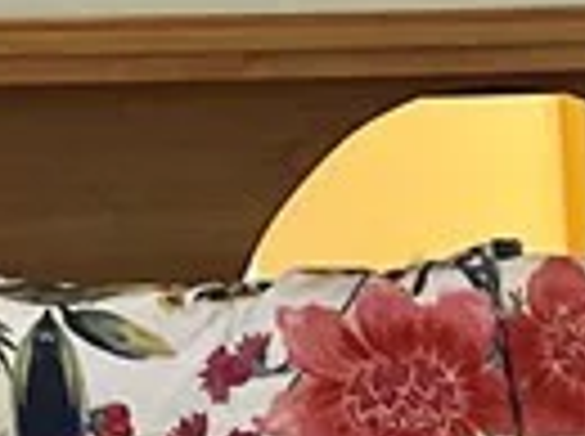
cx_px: 1035
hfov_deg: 8.4
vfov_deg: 6.4
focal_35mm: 229
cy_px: 692
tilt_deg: -9.6
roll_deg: +0.4
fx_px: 3863
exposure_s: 1/60
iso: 125
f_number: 1.8
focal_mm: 3
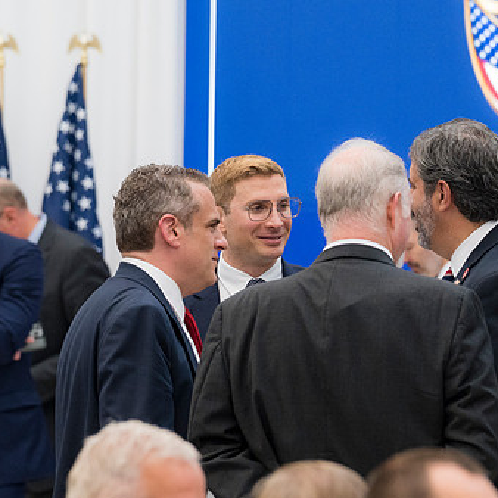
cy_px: 249
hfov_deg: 5.3
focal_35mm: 328
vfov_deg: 5.3
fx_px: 5339
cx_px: 273
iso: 1400
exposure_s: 1/160
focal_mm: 150
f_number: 4
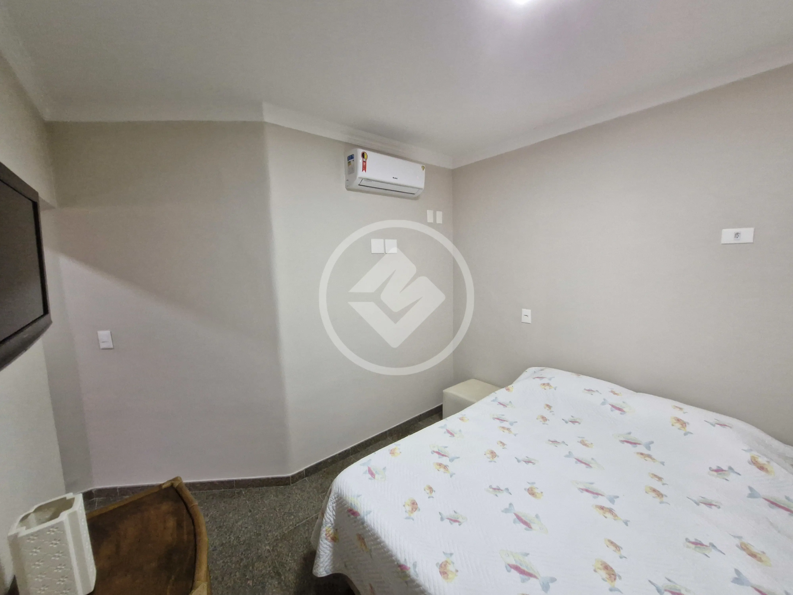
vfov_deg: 89.9
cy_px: 298
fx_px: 298
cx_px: 396
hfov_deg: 106.2
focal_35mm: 13
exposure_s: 1/60
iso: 400
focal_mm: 1.74
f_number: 2.2
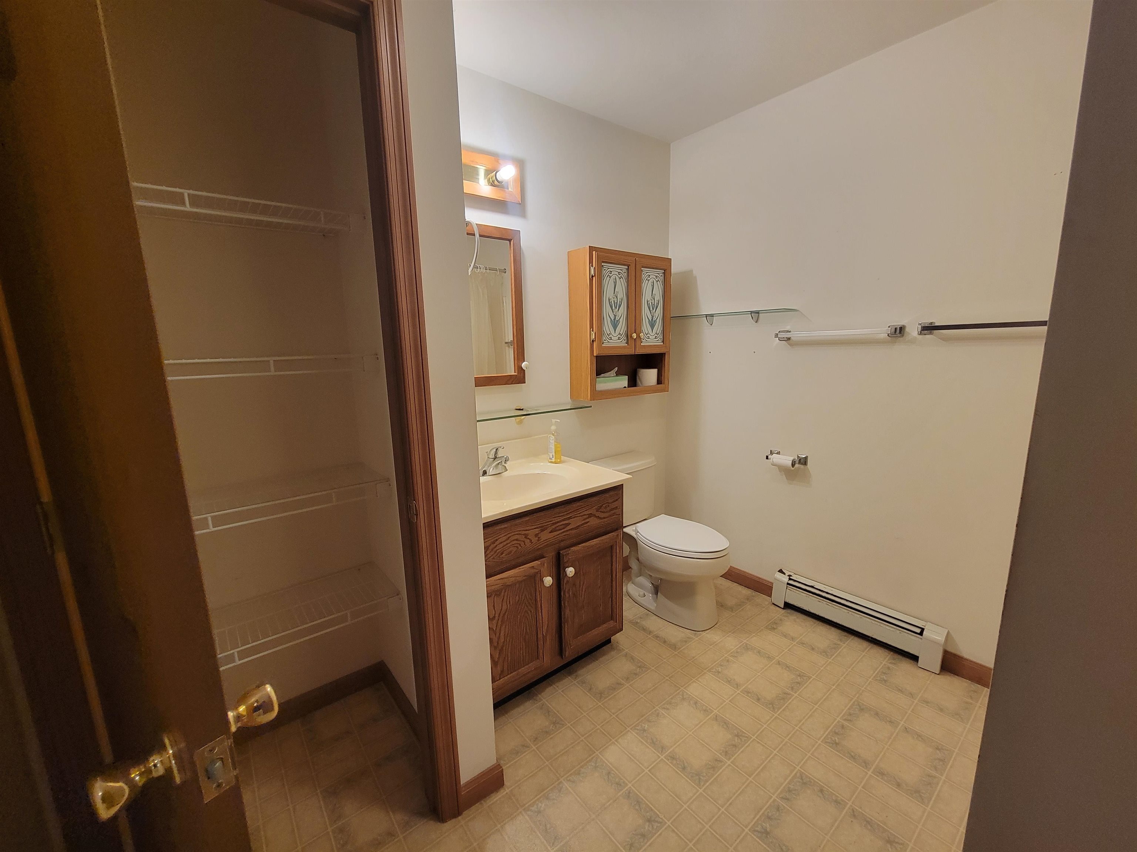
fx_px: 427
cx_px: 568
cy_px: 426
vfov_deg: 89.9
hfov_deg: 106.2
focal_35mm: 13
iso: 250
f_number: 2.2
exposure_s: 1/60
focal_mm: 2.2
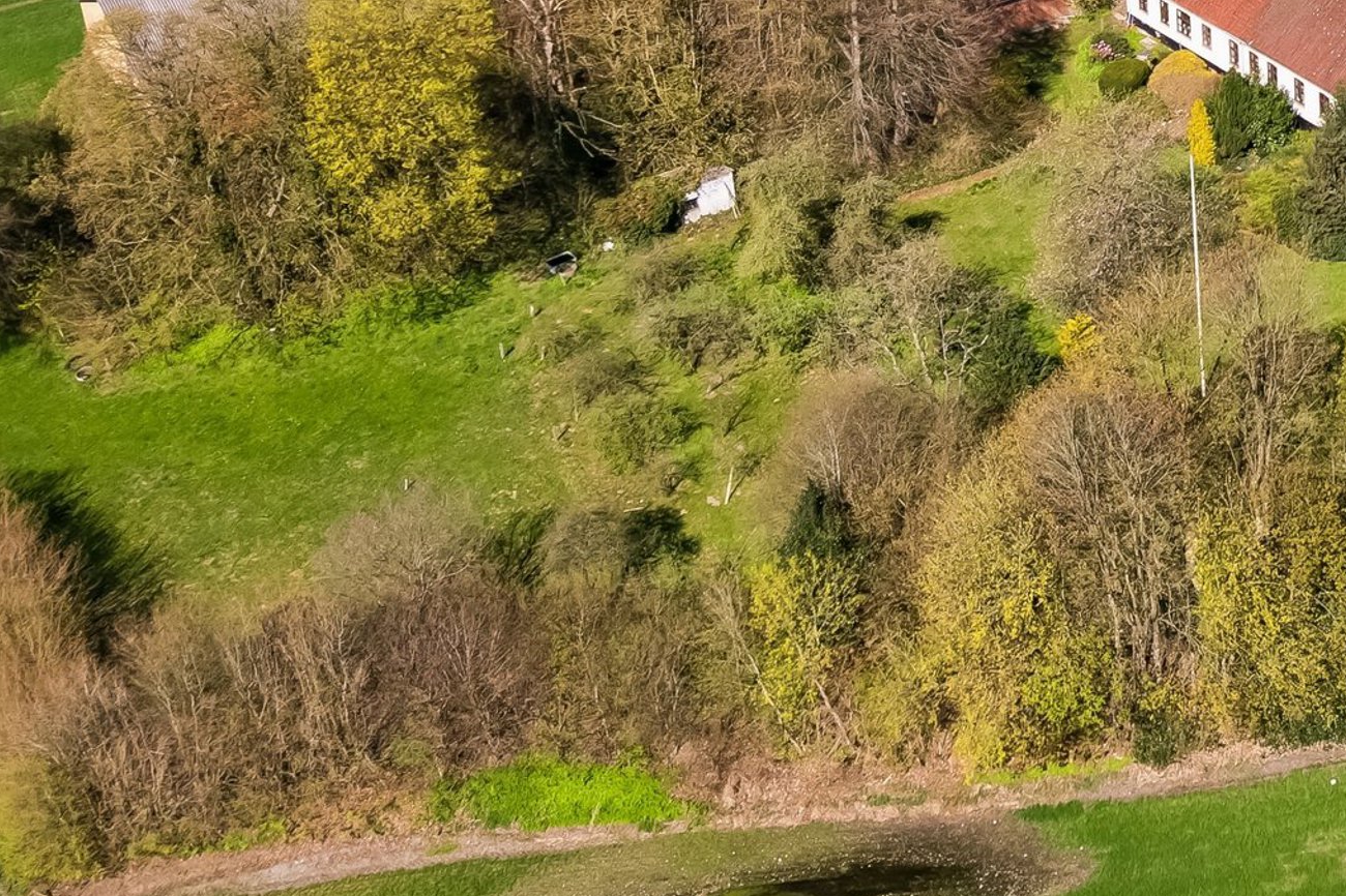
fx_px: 2430
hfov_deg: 27.6
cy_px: -117
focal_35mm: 65
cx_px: 1573
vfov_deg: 19.9
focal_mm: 8.4
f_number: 2.8
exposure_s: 1/1600
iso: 100
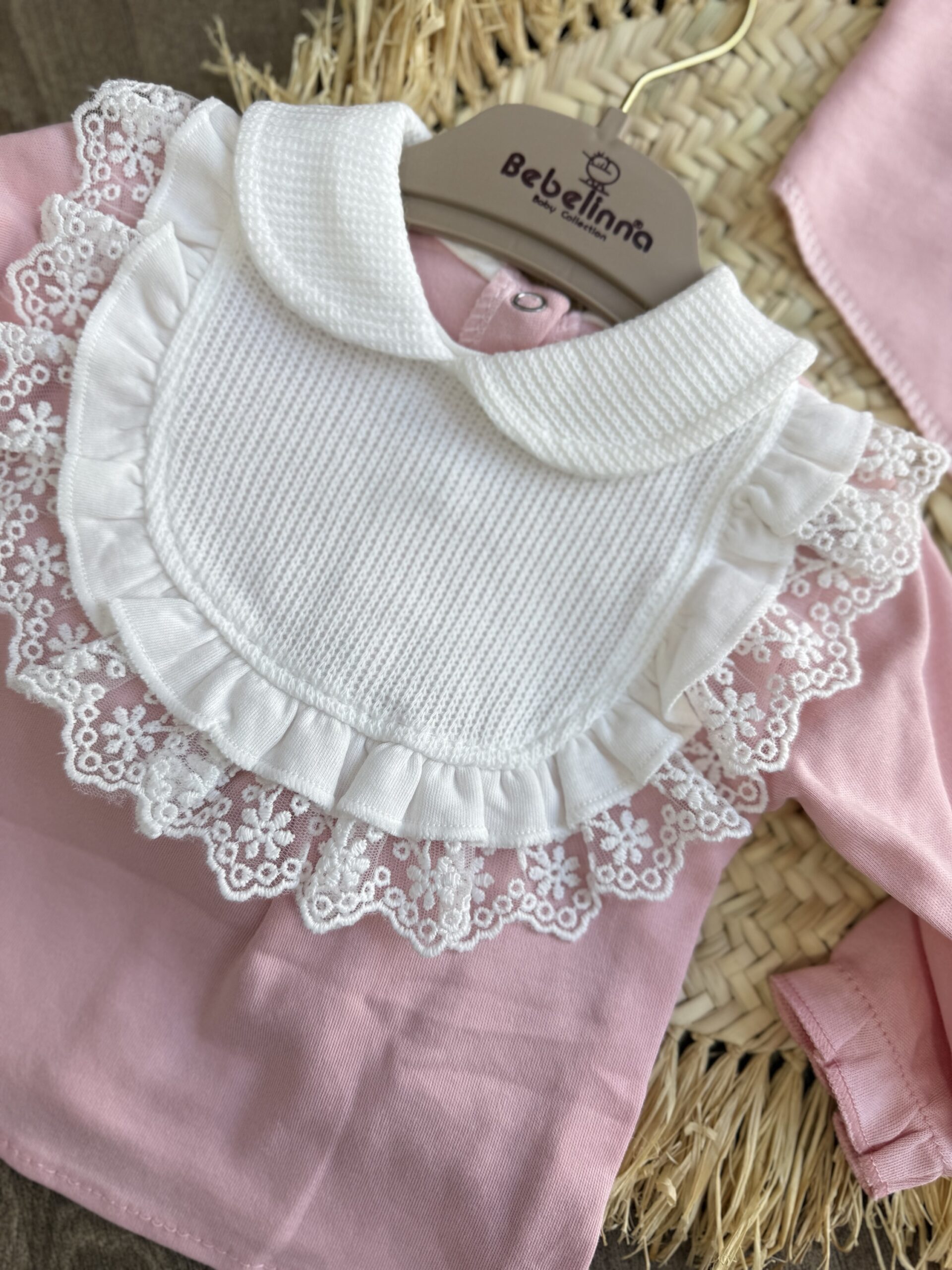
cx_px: 476
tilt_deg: -84.3
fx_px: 880
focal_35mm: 24
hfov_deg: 56.8
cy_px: 635
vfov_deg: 71.6
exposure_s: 1/202
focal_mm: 6.76
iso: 64
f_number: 1.78
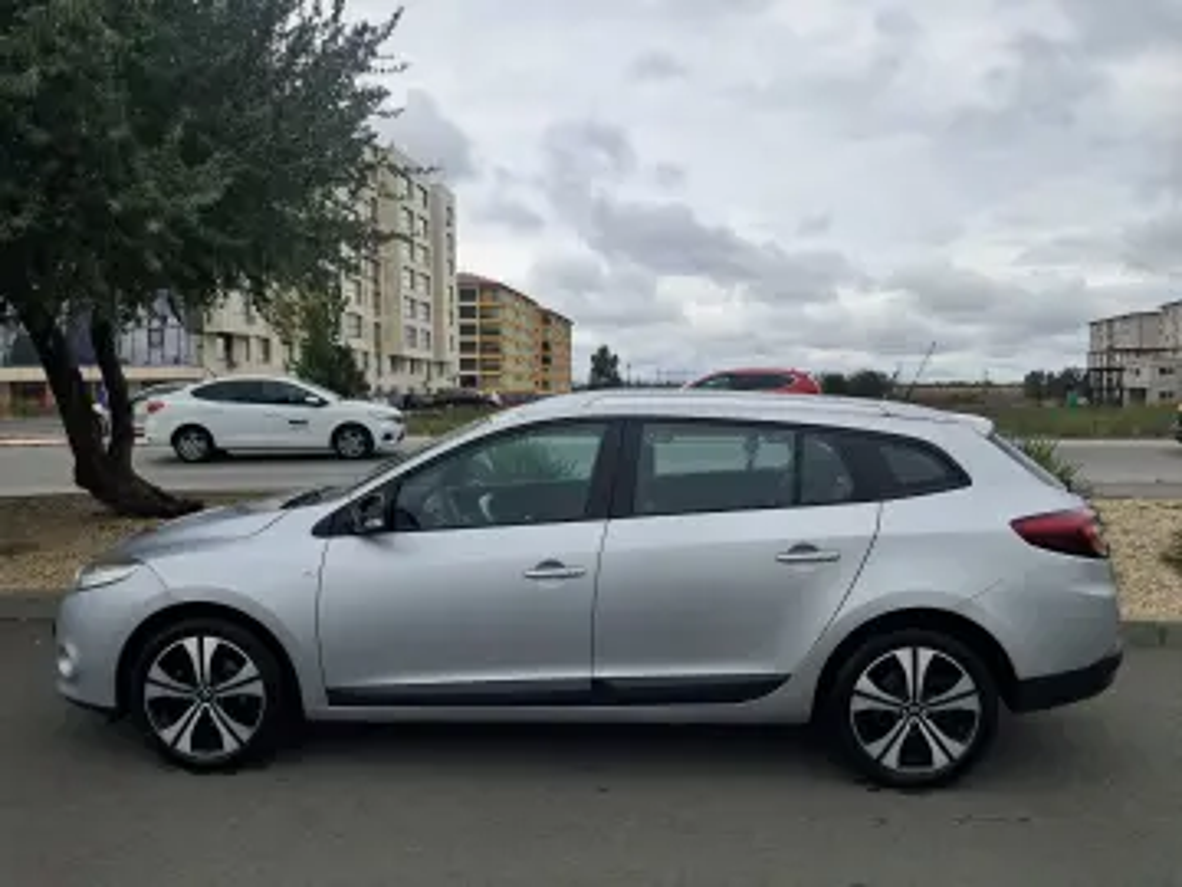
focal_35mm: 27
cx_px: 591
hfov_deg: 65.3
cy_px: 444
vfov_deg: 51.4
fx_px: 922
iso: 50
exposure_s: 1/560
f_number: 1.8
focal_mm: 4
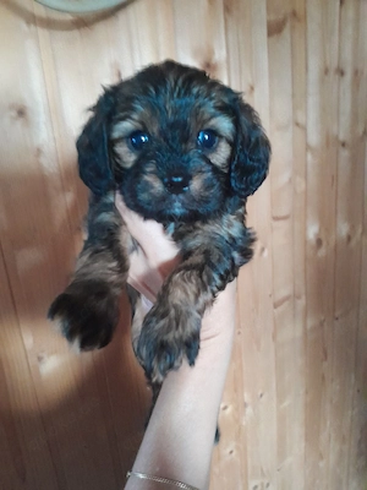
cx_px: 184
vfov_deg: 67.3
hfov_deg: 53.1
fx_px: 368
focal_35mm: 26
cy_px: 245
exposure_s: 1/10
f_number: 1.8
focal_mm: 3.98
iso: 1000
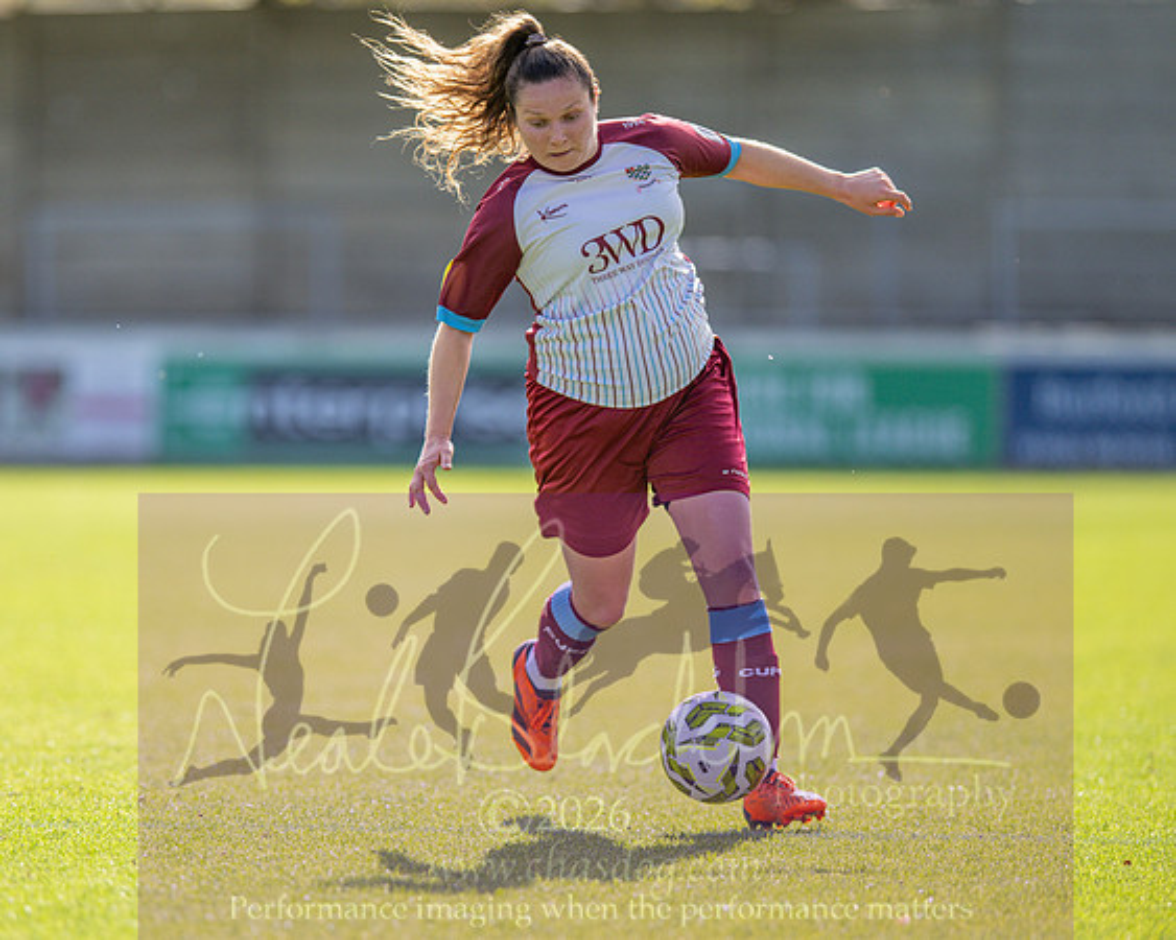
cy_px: 501
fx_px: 12535
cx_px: 462
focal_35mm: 360
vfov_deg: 4.3
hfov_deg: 5.4
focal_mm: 300
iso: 200
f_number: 2.8
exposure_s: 1/3200
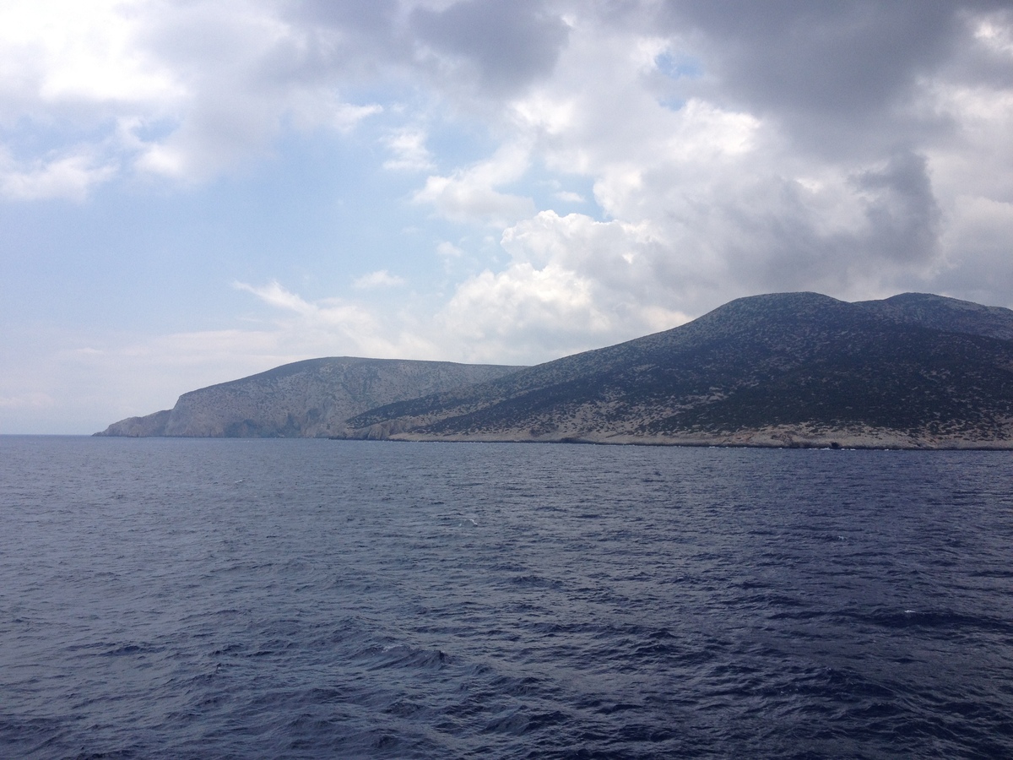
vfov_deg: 40.7
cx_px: 506
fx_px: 1024
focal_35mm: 35
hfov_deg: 52.6
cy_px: 380
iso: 50
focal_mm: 4.28
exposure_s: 1/2404
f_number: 2.4
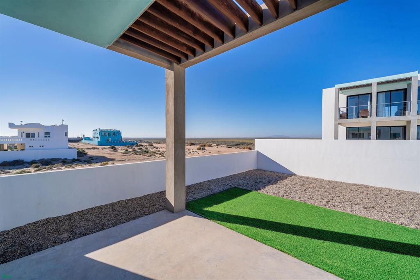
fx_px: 163
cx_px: 210
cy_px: 140
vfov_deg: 81.2
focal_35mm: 14
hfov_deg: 104.3
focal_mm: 14
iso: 50
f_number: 5.6
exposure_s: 1/1000
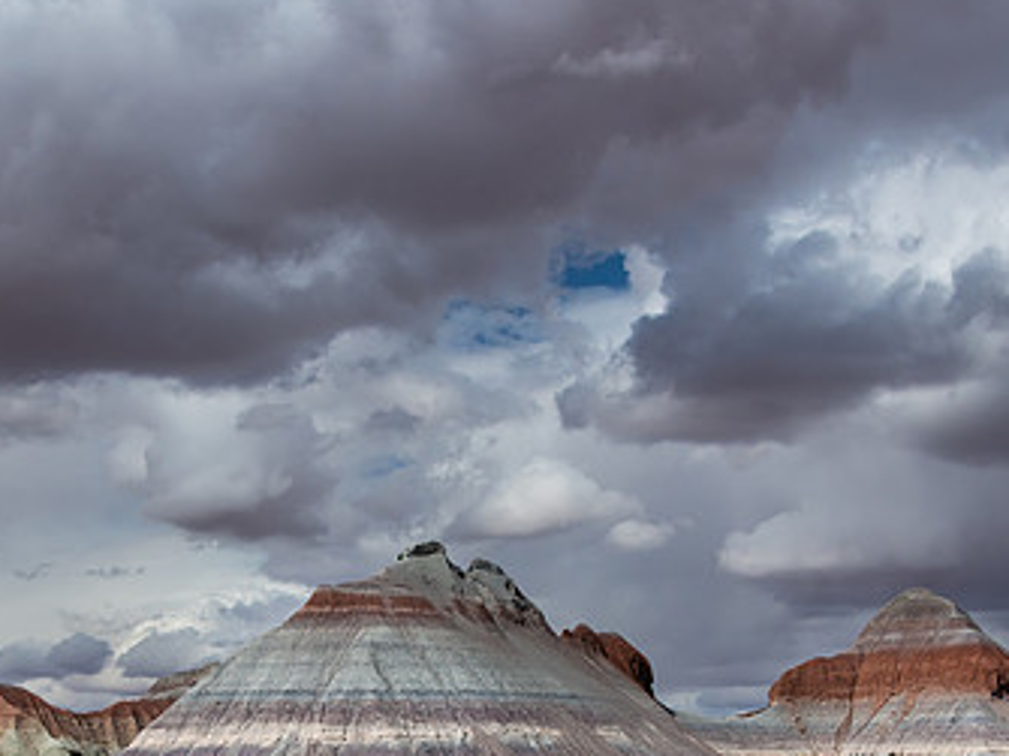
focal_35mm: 79
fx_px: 2302
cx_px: 419
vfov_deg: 18.4
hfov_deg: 24.7
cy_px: 633
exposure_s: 1/320
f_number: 11
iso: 160
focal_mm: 42
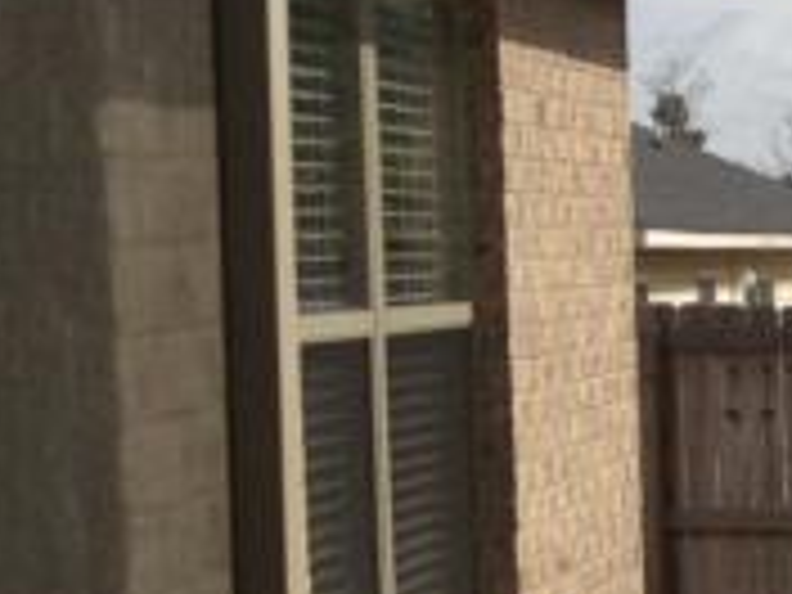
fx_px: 3638
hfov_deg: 11.4
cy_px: 860
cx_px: 1512
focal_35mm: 159
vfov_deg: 9.1
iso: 50
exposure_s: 1/2045
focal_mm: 4.28
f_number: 2.4
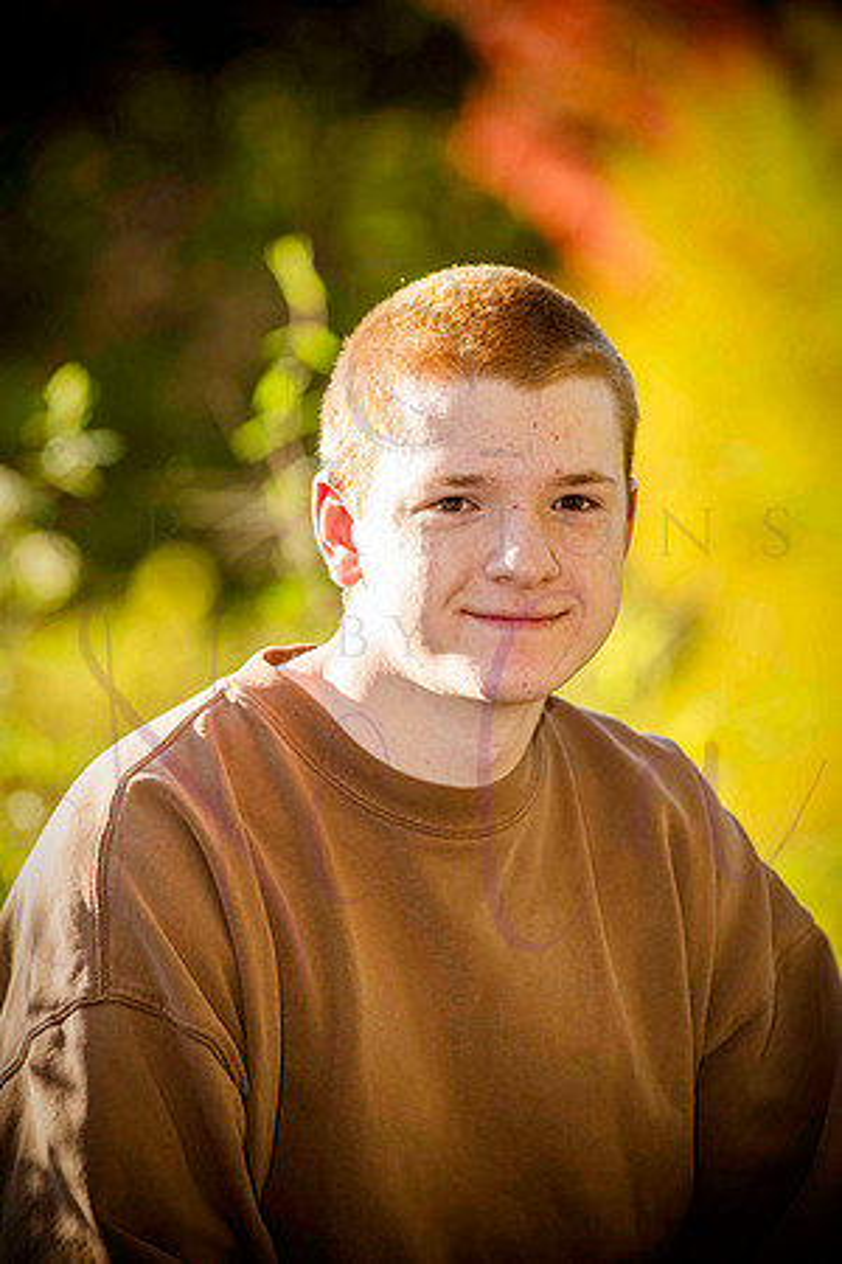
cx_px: 421
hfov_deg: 8.1
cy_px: 632
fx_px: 5964
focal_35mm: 170
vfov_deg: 12.1
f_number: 5
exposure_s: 1/800
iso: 400
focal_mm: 170
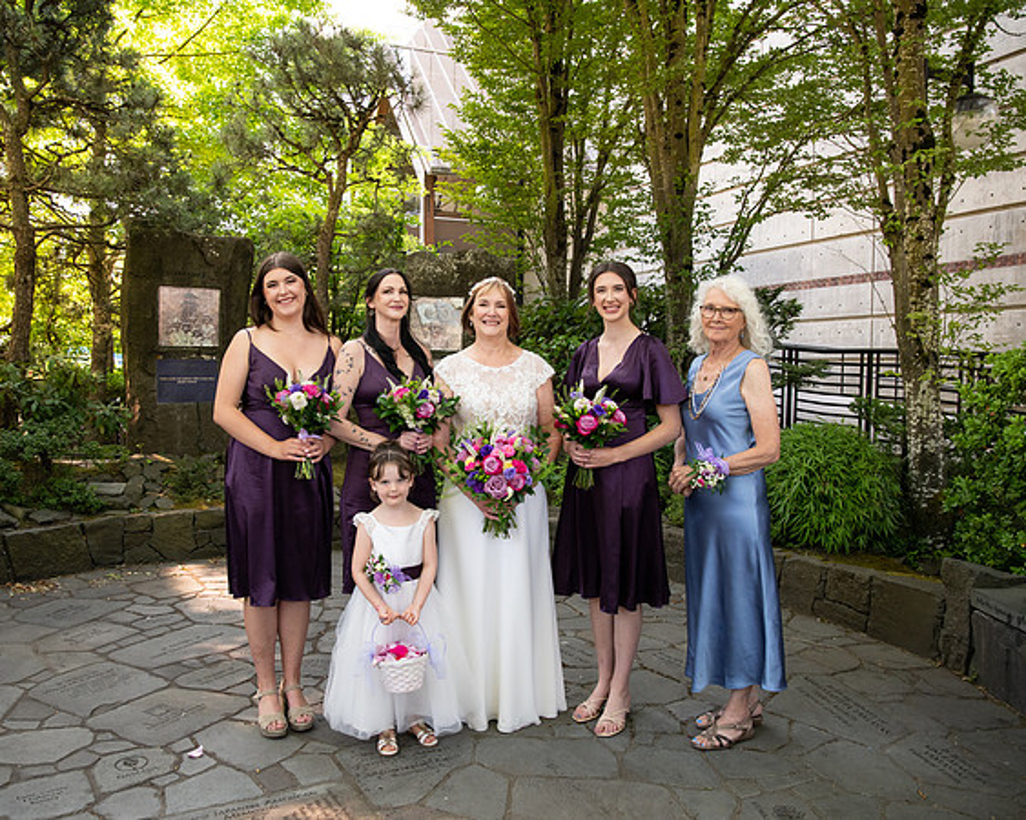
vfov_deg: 53.1
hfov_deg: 63.9
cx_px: 471
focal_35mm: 27
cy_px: 410
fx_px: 820
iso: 1250
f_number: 4.5
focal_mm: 24
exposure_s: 1/400
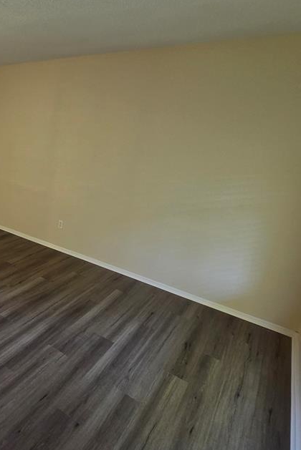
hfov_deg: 49.1
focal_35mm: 22
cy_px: 214
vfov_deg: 78.5
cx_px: 14
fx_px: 276
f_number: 2.2
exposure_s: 1/60
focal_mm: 2.2
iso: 200
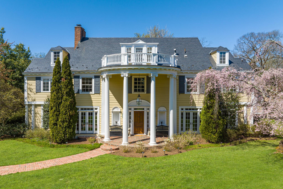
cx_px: 141
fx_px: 197
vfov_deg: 51.3
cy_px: 95
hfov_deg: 71.5
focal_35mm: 25
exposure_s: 1/500
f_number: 5
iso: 100
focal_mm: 12.29
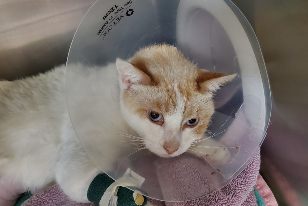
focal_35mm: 28
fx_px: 239
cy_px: 87
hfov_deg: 65.5
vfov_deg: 46.2
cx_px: 152
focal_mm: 4.3
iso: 640
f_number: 1.5
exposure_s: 1/24
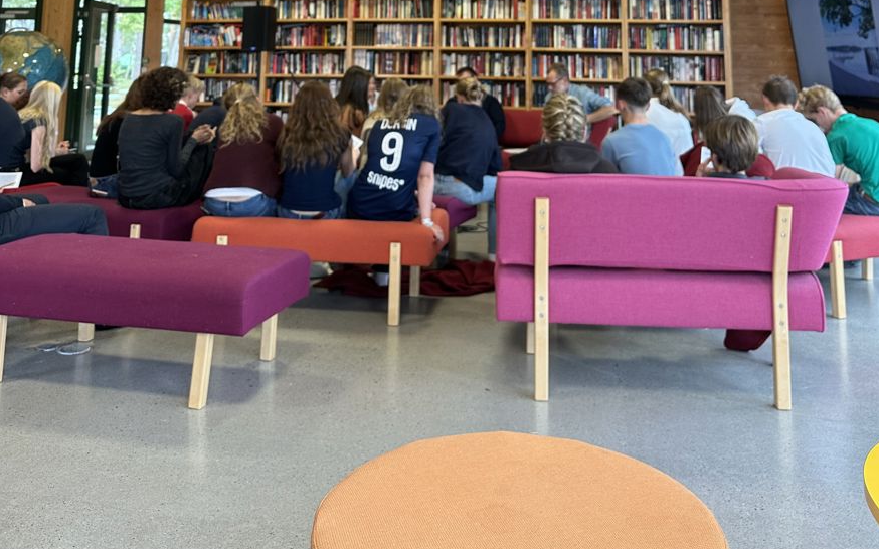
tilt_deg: +9.5
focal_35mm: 35
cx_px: 453
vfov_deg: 32.1
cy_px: -54
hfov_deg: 55.3
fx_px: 838
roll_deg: -1.4
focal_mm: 6.86
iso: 160
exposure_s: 1/100
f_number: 1.78
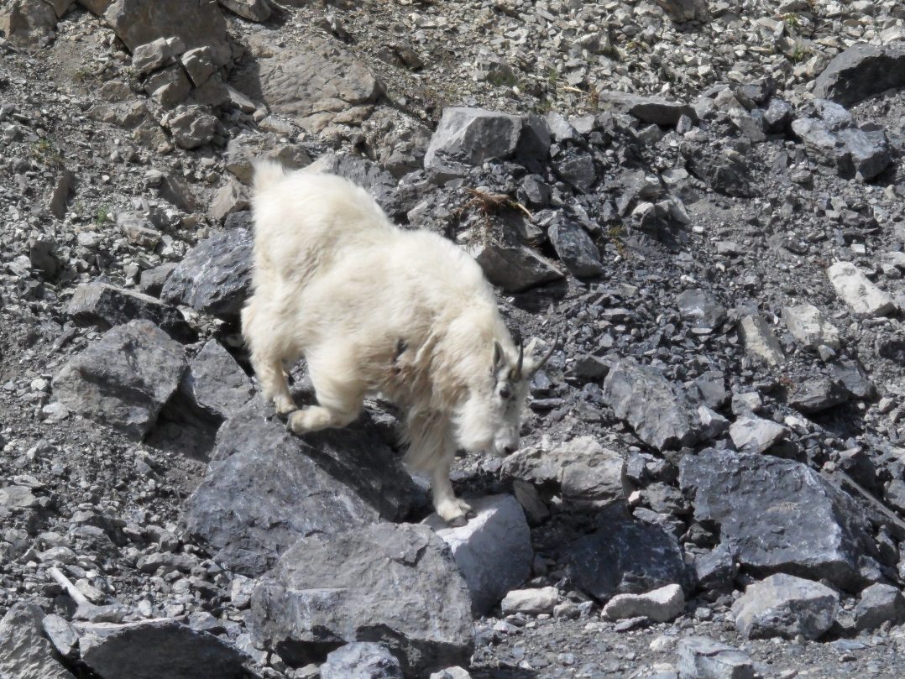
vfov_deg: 14.1
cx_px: 452
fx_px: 2746
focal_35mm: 105
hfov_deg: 18.7
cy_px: 340
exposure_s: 1/500
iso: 80
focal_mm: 18.9
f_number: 5.6
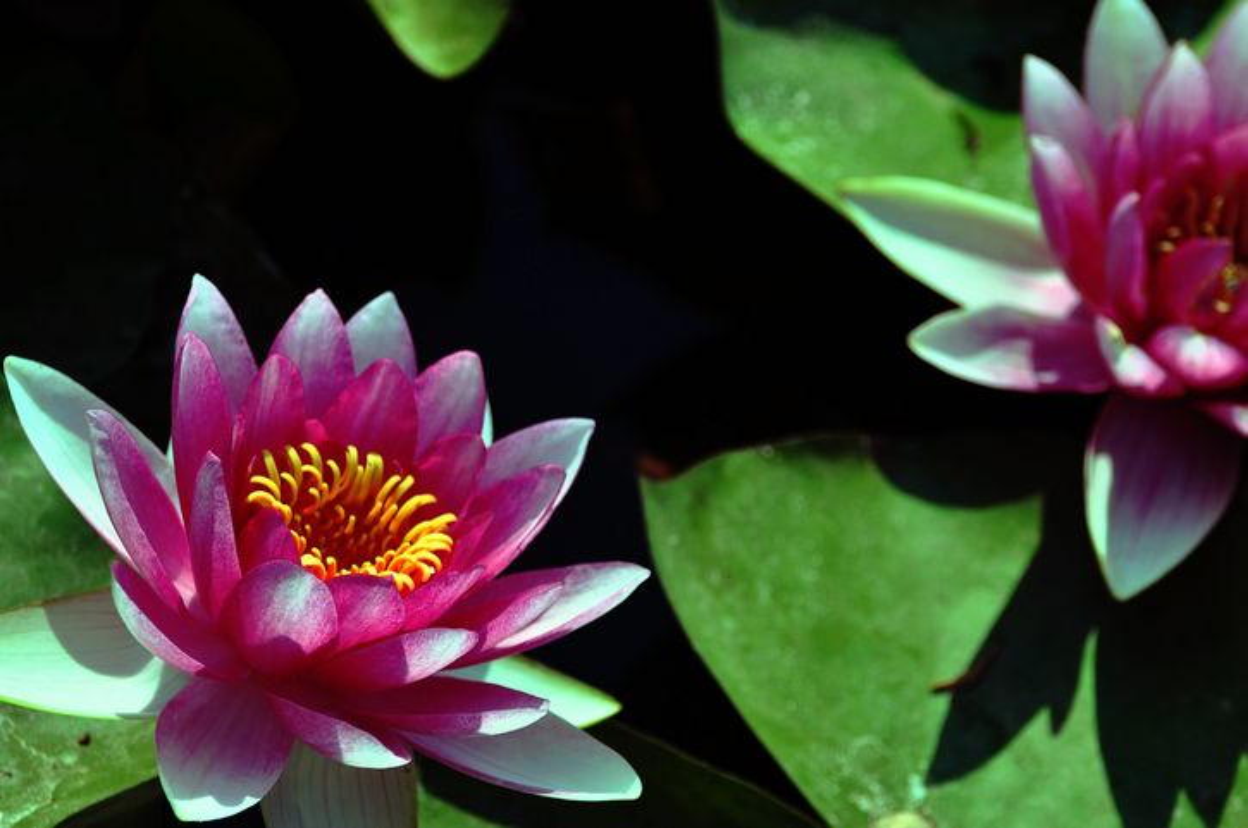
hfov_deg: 14.4
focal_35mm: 142
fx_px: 4932
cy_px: 414
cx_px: 624
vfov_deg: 9.6
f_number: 5
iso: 200
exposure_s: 1/320
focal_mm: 95
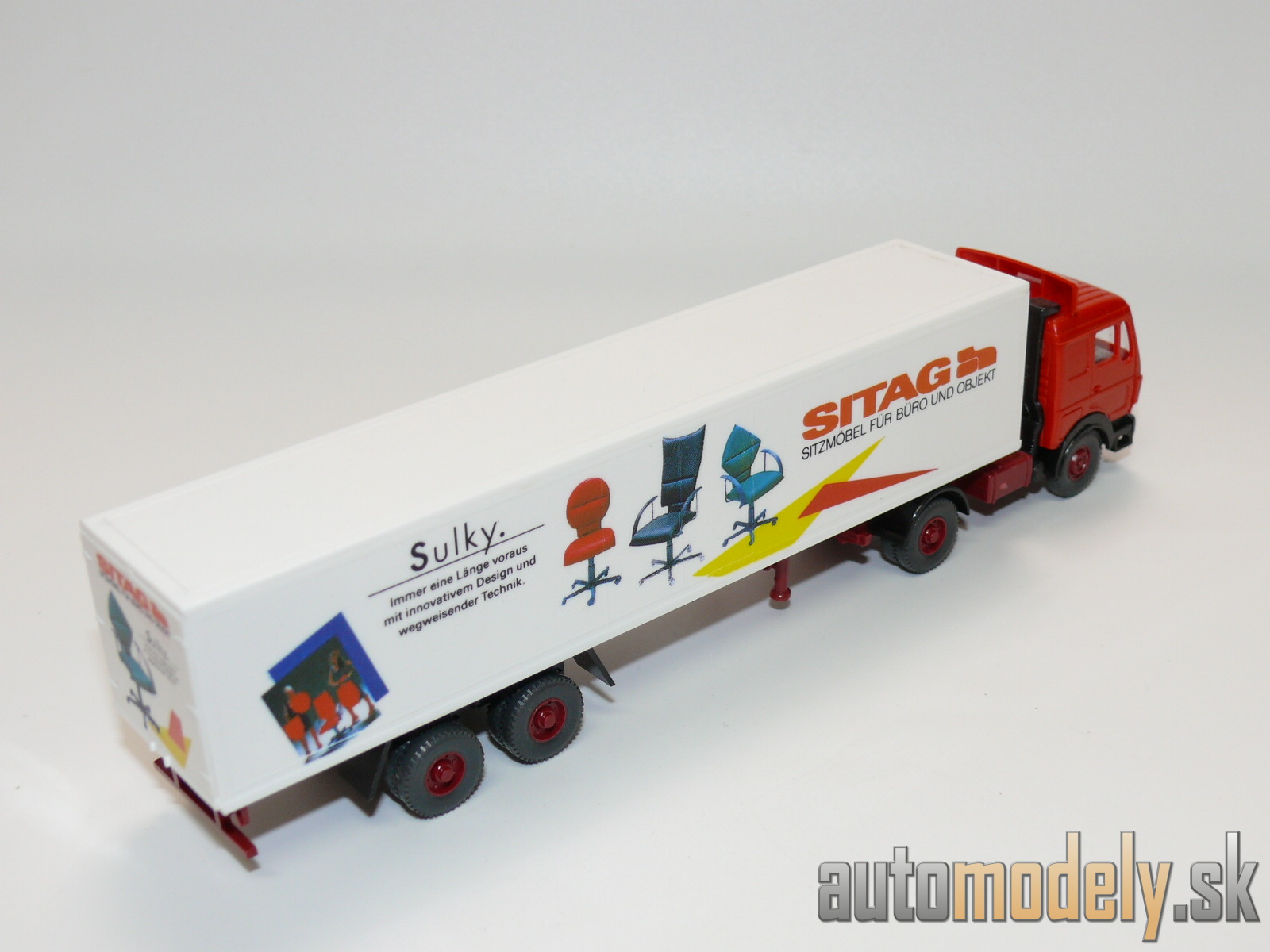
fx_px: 1798
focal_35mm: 49
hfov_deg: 38.9
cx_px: 635
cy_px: 476
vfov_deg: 29.7
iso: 100
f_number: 4
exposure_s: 1/30
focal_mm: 9
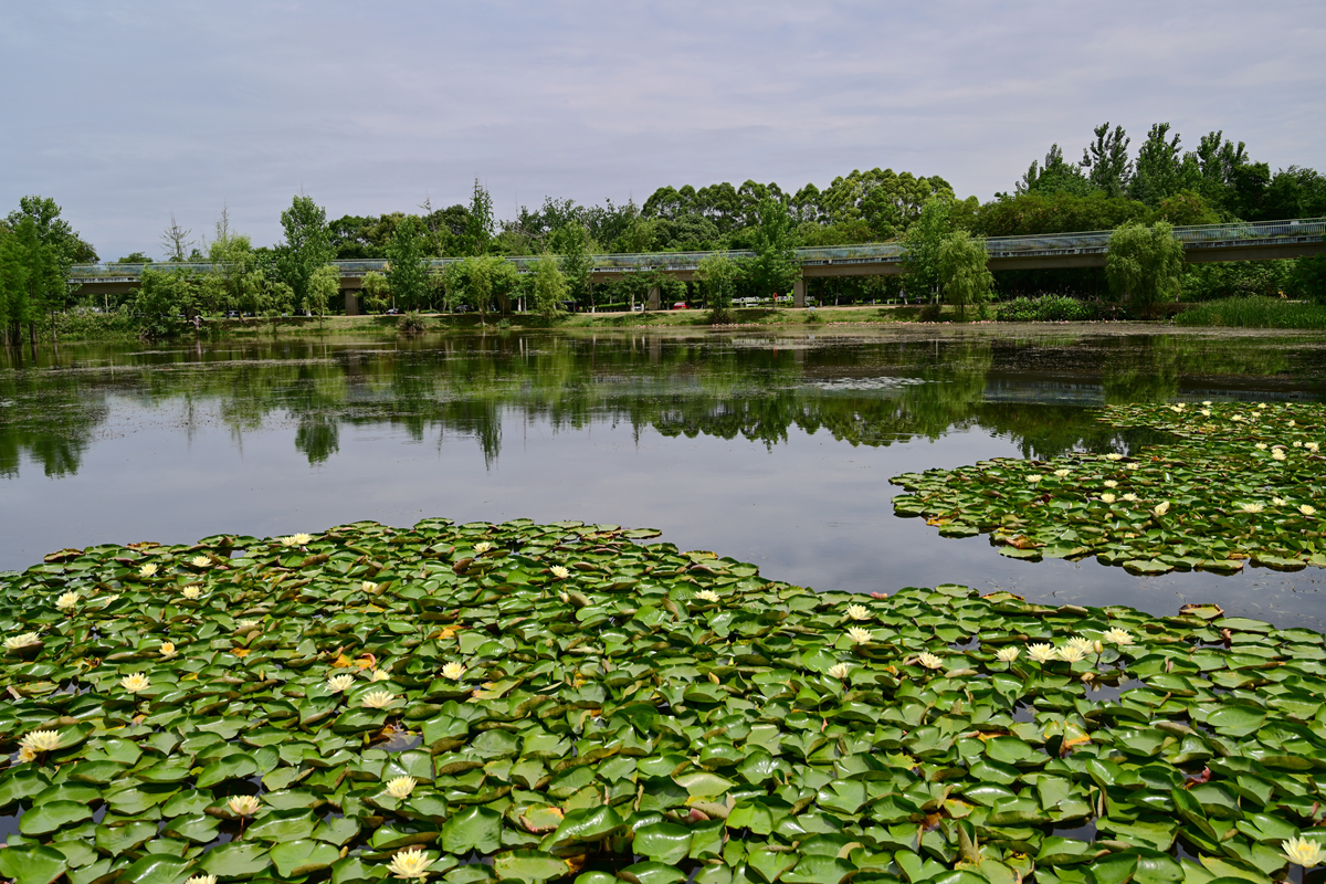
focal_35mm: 30
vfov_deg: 43.0
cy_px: 442
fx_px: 1123
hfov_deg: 61.1
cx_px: 663
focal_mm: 30.5
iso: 100
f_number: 8
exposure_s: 1/320
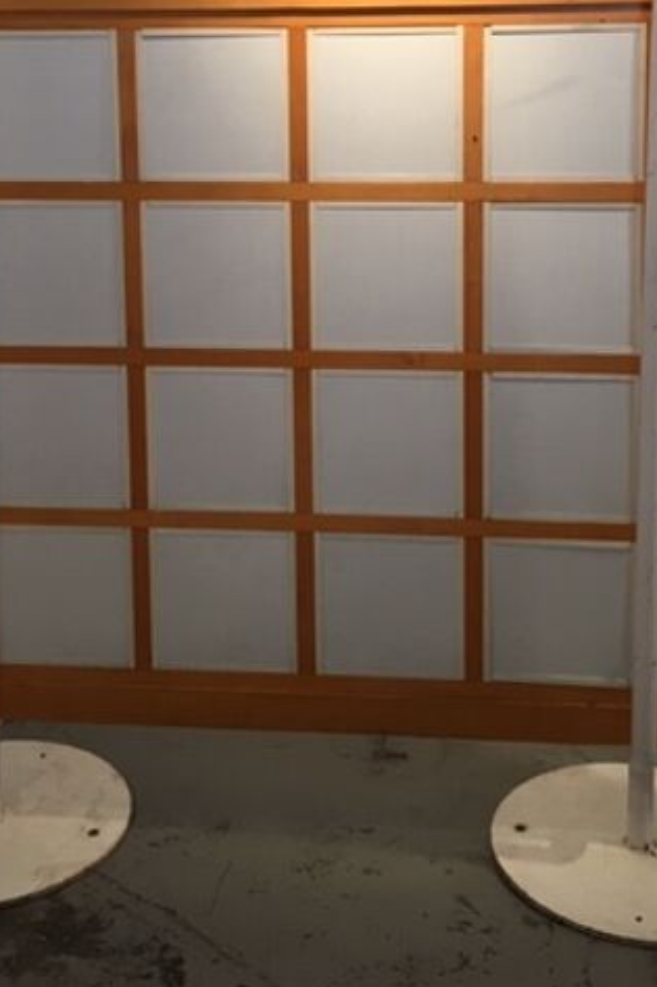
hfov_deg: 26.5
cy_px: 192
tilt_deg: -8.5
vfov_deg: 37.5
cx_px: 305
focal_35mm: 51
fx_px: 1397
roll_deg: +2.5
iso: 64
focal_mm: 4.15
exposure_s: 1/33
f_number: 2.2
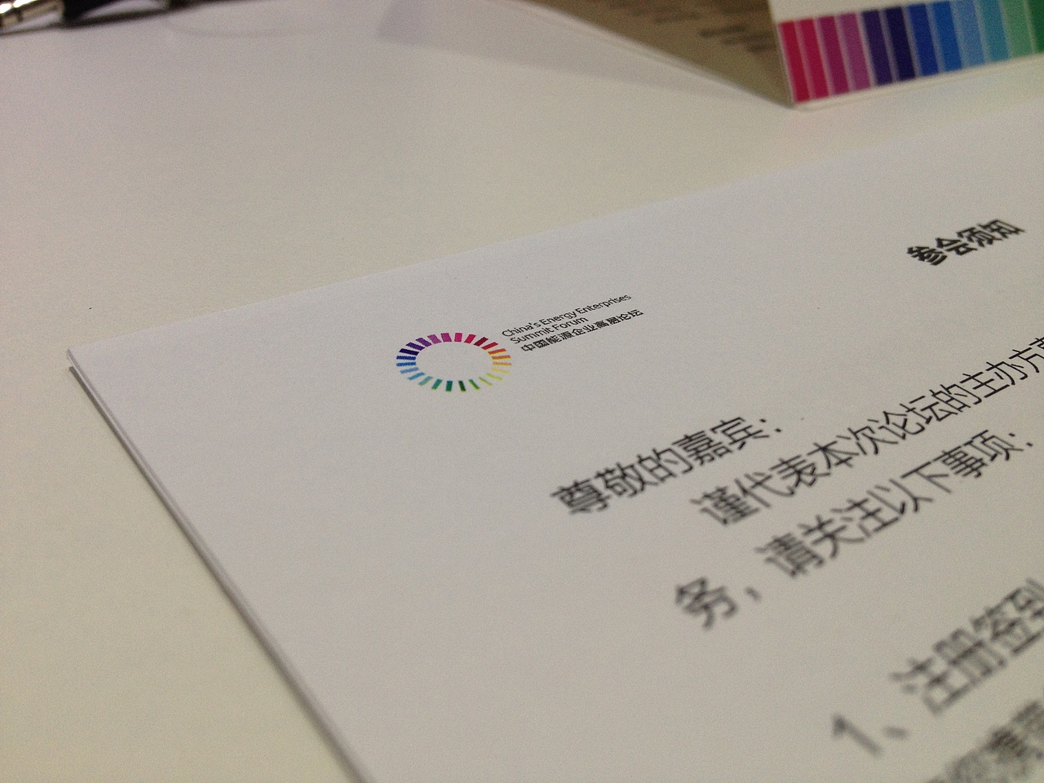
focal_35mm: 35
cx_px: 522
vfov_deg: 40.7
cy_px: 392
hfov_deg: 52.6
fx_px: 1056
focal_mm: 4.28
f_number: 2.4
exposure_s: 1/20
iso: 80
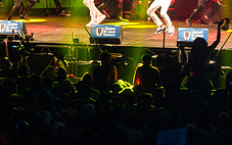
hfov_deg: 5.7
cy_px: -44
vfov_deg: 3.6
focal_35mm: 365
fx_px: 2308
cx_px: 202
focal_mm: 140
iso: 2500
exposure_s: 1/60
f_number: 5.6
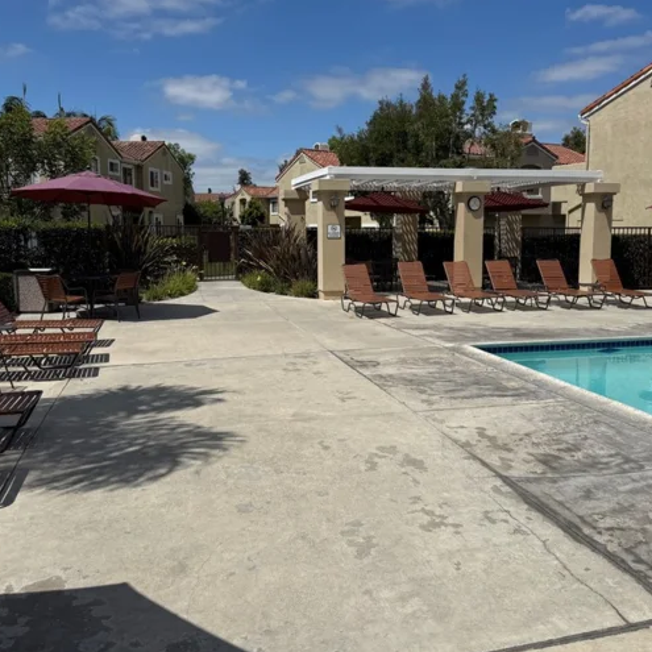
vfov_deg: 51.1
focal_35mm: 32
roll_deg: +0.3
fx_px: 682
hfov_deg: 51.0
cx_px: 356
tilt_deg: -6.1
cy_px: 300
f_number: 1.78
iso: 80
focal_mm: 6.76
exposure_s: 1/10309
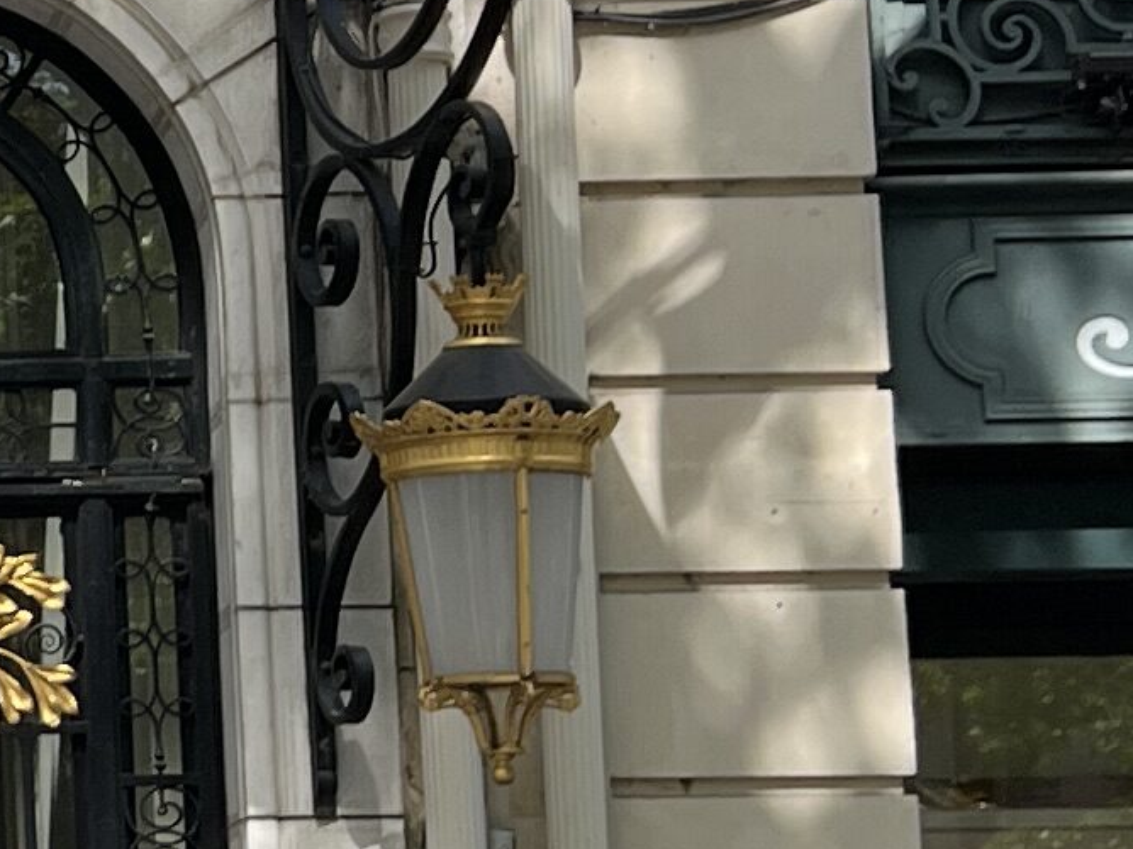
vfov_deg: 9.5
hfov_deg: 11.9
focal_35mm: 157
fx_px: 5139
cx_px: -672
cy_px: 422
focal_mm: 5.7
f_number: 1.5
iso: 50
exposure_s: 1/2404
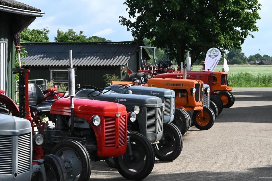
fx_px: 755
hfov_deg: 20.4
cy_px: 90
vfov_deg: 13.7
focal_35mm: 100
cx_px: 136
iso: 32000
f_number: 22
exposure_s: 1/8000
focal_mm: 100
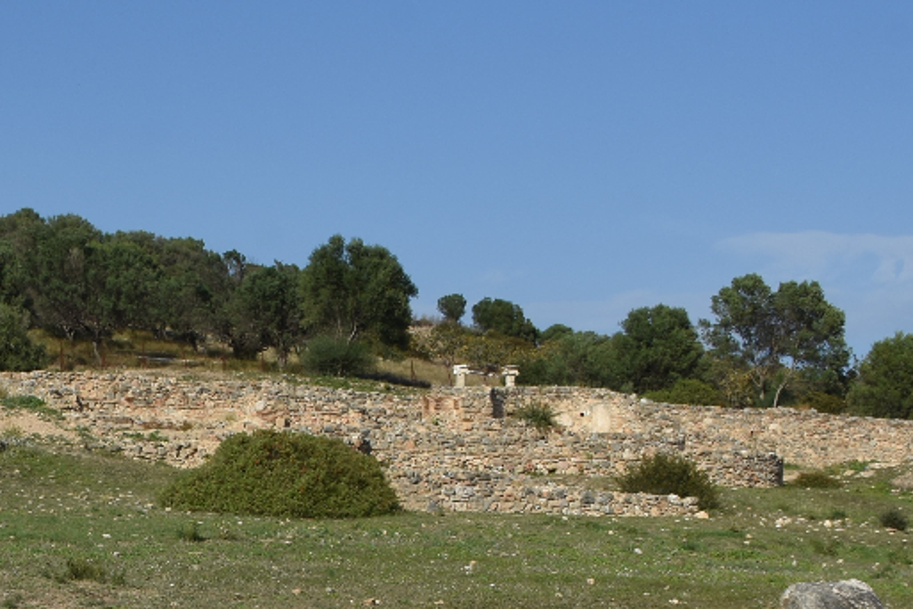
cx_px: 50
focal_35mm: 79
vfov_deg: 16.2
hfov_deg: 24.7
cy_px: 830
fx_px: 2003
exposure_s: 1/250
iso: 100
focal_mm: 18
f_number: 8
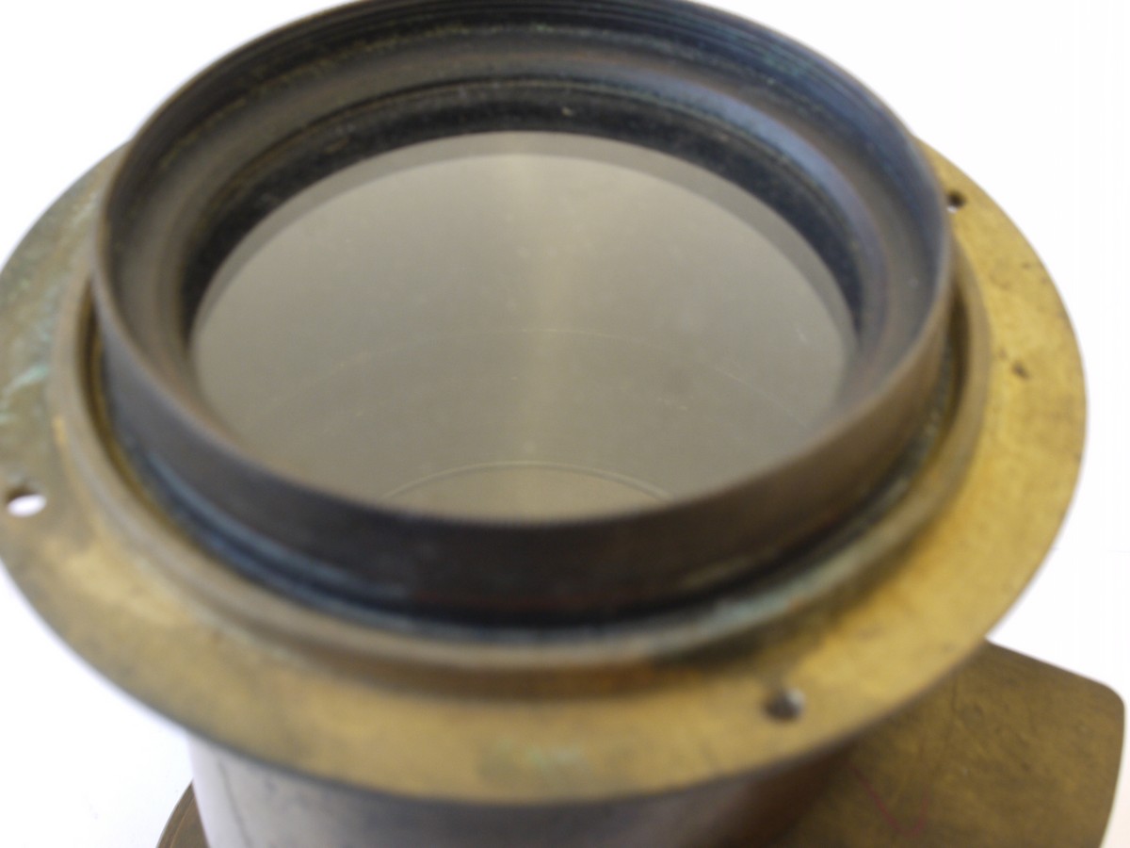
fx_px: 1959
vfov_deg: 24.4
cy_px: 424
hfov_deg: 32.2
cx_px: 565
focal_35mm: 60
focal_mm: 30
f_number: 11
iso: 400
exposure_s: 1/2
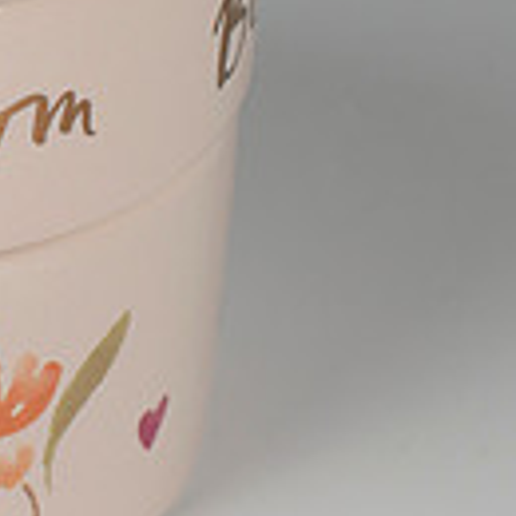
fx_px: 4621
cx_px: -364
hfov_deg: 6.3
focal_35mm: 274
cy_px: 82
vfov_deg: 6.4
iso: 200
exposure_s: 1/250
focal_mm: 50
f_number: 9
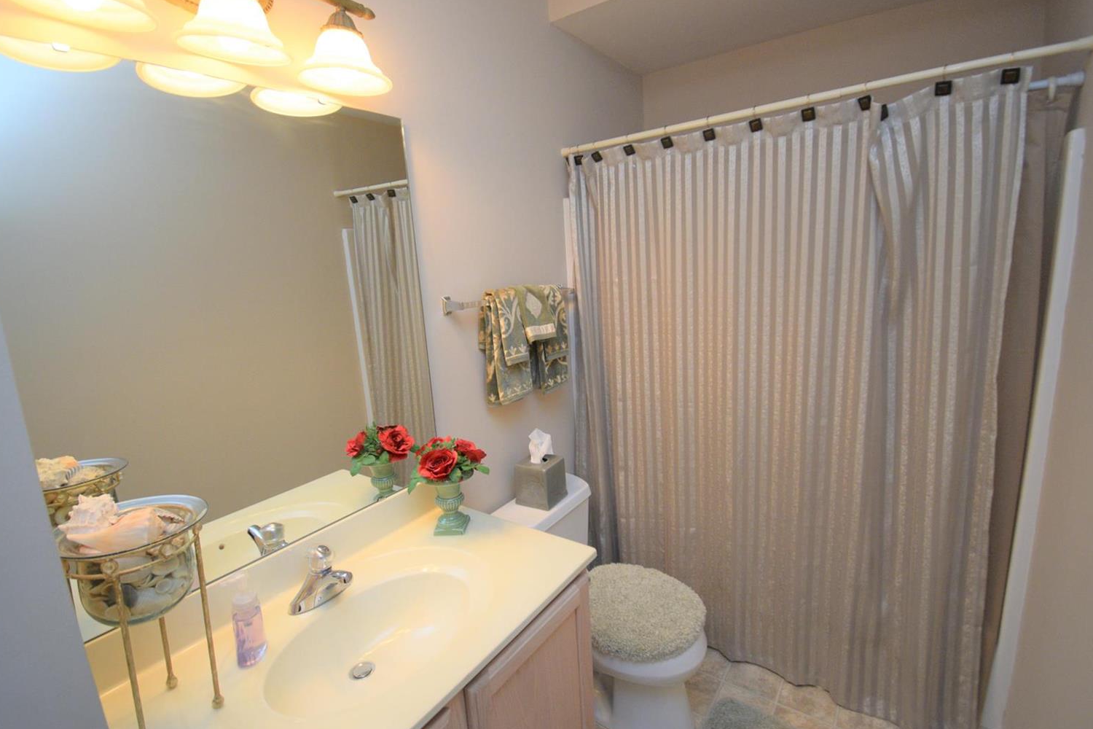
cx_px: 551
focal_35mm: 16
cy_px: 362
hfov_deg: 96.7
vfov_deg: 73.7
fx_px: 486
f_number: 4.5
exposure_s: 1/60
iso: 800
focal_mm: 10
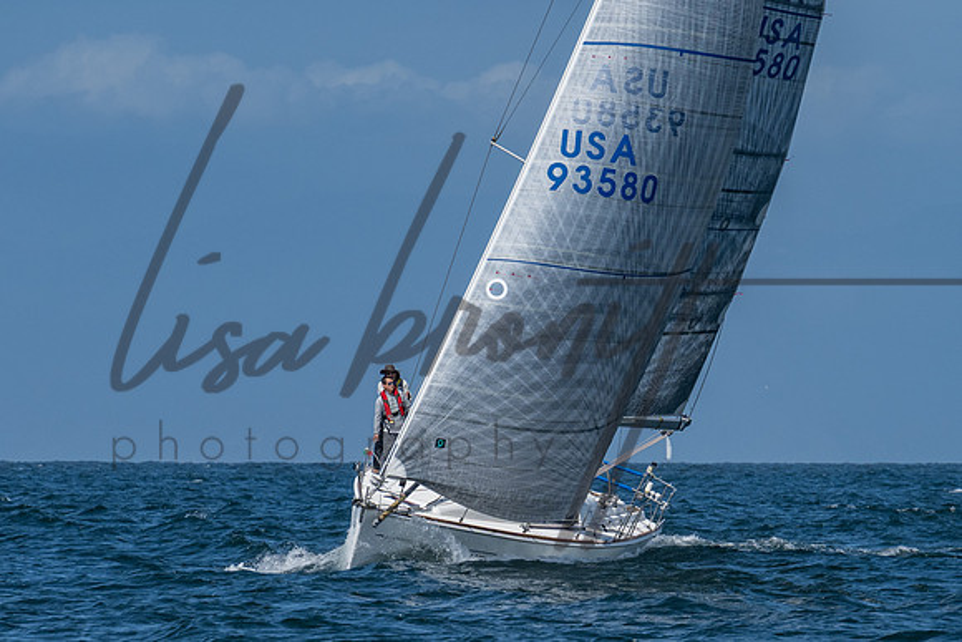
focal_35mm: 457
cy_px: 508
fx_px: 12204
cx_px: 516
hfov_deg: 4.5
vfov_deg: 3.0
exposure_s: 1/2000
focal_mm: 200
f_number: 6.3
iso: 200
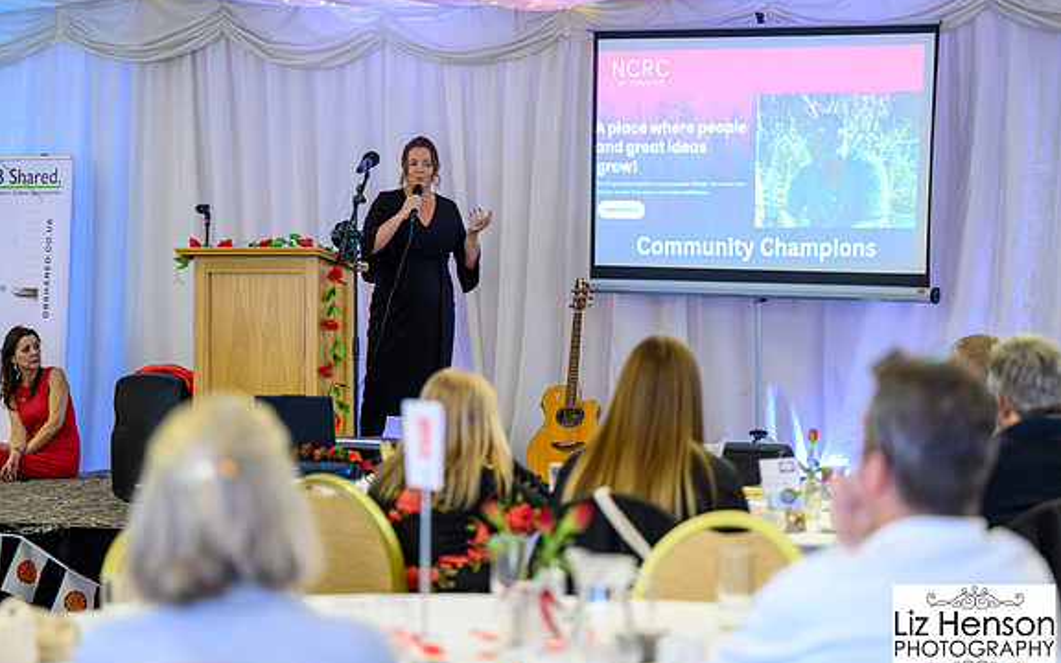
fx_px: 2834
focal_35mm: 98
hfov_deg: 21.2
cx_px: 535
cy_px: 339
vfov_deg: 13.3
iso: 12800
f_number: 2.8
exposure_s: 1/200
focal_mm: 94
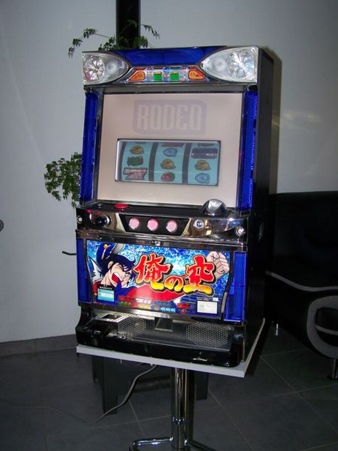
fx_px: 521
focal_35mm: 40
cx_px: 169
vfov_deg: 46.8
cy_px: 226
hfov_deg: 36.0
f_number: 2.8
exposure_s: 1/60
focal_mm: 6.7
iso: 80
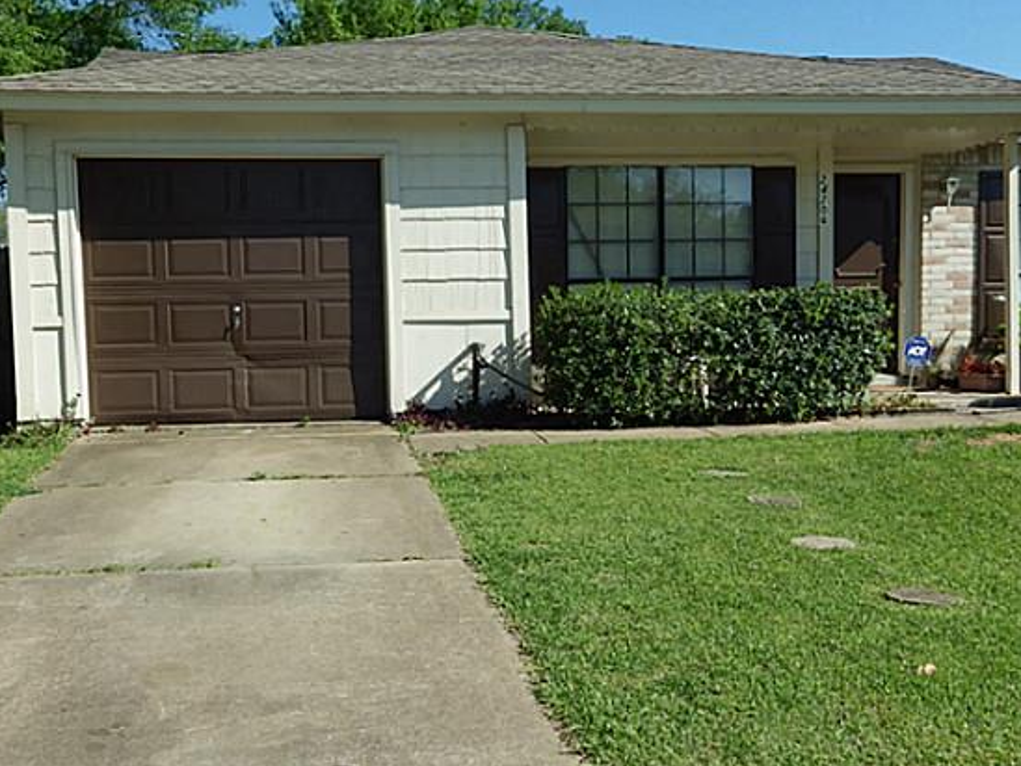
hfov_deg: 45.7
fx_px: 1210
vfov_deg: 35.1
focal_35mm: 41
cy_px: 415
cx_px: 459
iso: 100
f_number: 3.1
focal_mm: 4
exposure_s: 1/1000
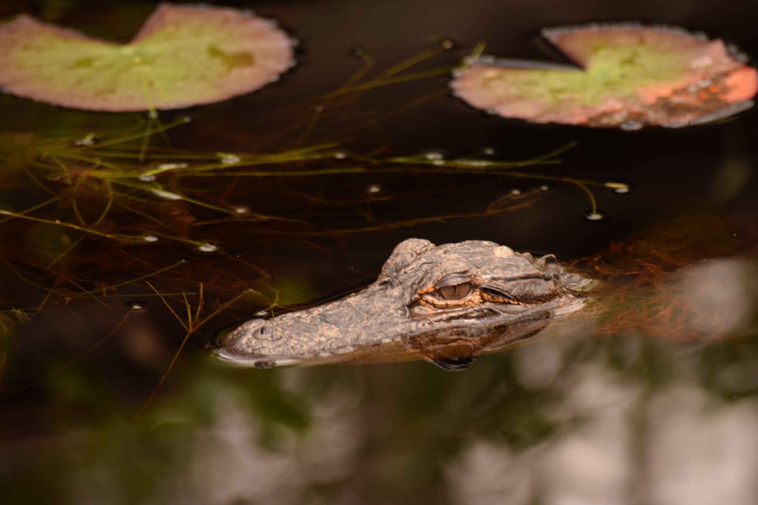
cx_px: 379
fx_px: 5864
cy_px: 253
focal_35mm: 279
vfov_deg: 4.9
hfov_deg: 7.4
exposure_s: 1/100
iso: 100
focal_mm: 185
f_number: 5.6
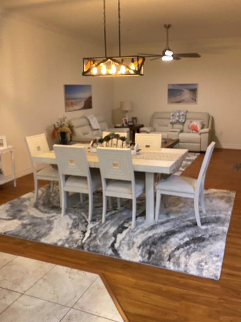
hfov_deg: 45.4
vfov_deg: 58.3
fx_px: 288
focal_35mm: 31
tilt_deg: -9.2
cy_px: 147
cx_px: 134
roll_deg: +0.4
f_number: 1.8
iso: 500
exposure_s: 1/30
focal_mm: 4.25
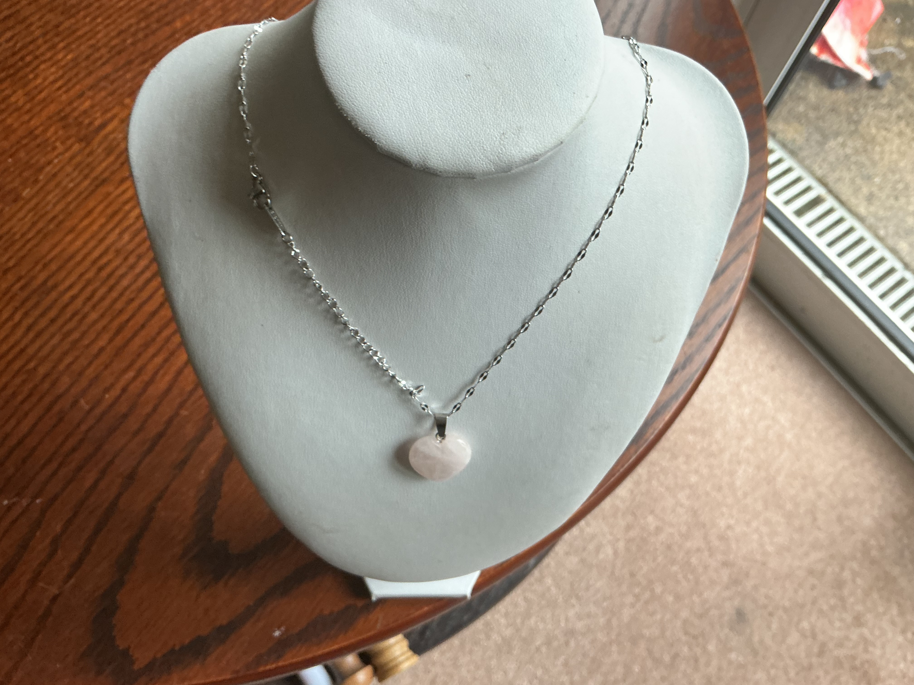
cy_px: 342
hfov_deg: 61.7
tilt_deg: -65.4
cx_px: 457
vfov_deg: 48.2
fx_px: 766
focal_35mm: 29
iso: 250
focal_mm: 3
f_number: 1.8
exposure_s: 1/25
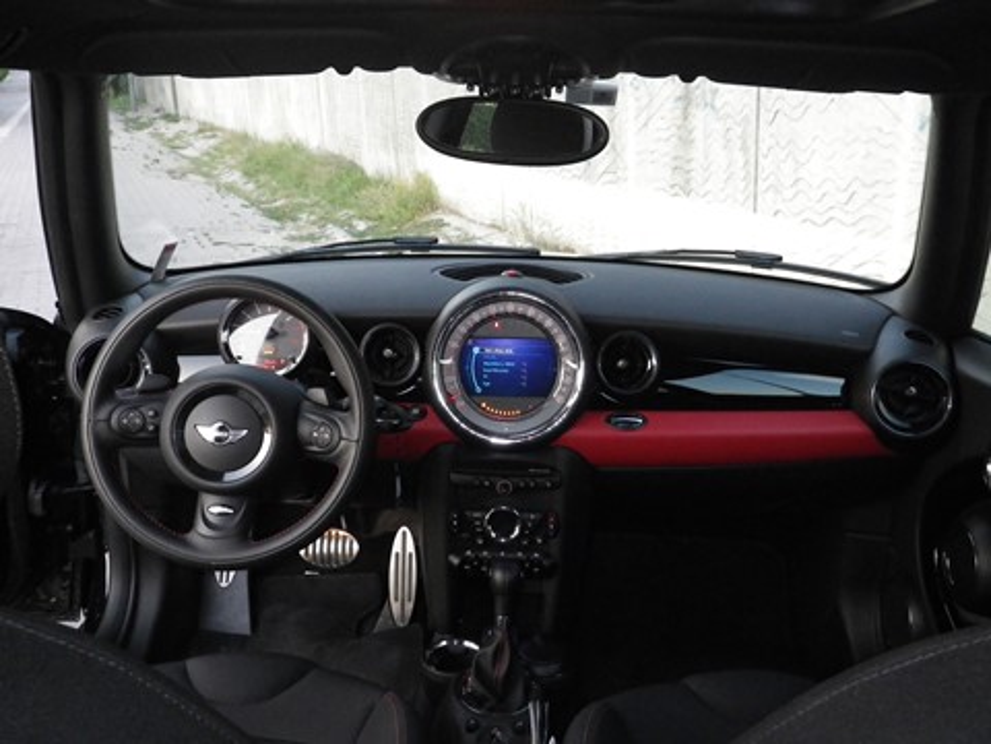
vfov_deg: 41.8
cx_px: 496
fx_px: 973
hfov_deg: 54.0
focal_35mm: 34
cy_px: 372
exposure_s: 1/50
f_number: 3.8
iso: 400
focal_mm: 6.1
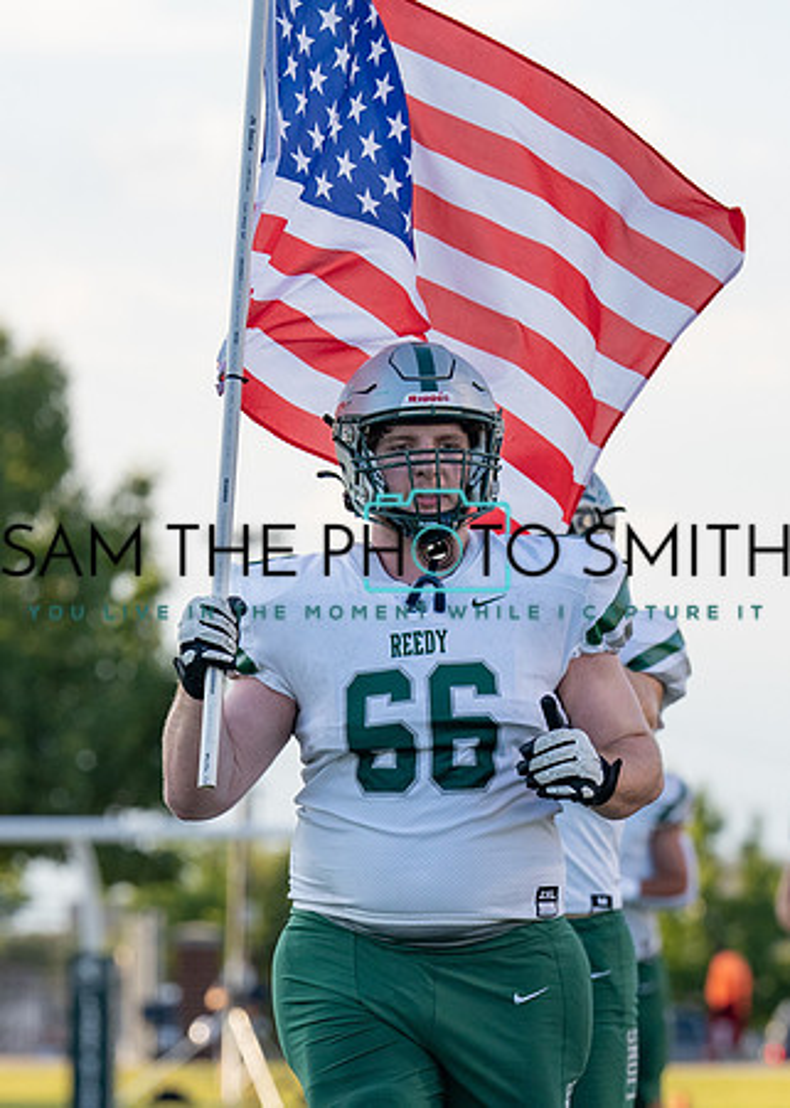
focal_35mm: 360
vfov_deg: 5.6
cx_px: 534
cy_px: 918
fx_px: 11313
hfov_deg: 4.0
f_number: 4
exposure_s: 1/1600
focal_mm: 148
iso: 400
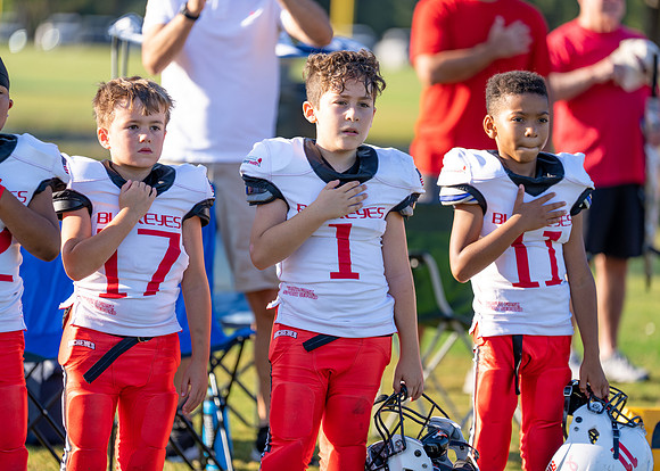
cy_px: 236
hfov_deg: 9.6
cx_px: 330
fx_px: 3927
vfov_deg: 6.9
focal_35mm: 210
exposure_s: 1/640
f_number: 2.8
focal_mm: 200
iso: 100
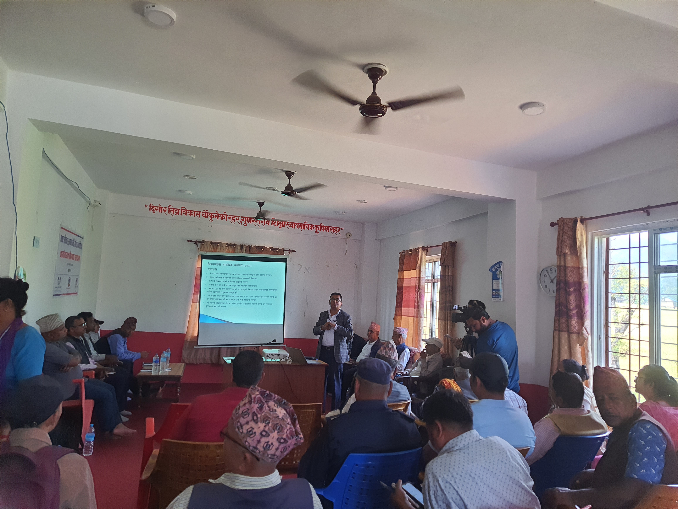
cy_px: 254
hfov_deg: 71.6
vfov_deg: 56.8
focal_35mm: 24
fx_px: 470
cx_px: 339
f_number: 1.8
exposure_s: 1/100
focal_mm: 5.23
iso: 160
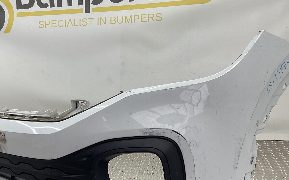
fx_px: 362
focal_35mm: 46
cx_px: 103
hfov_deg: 43.0
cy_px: 121
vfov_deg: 27.8
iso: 25
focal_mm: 3
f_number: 1.8
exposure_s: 1/120
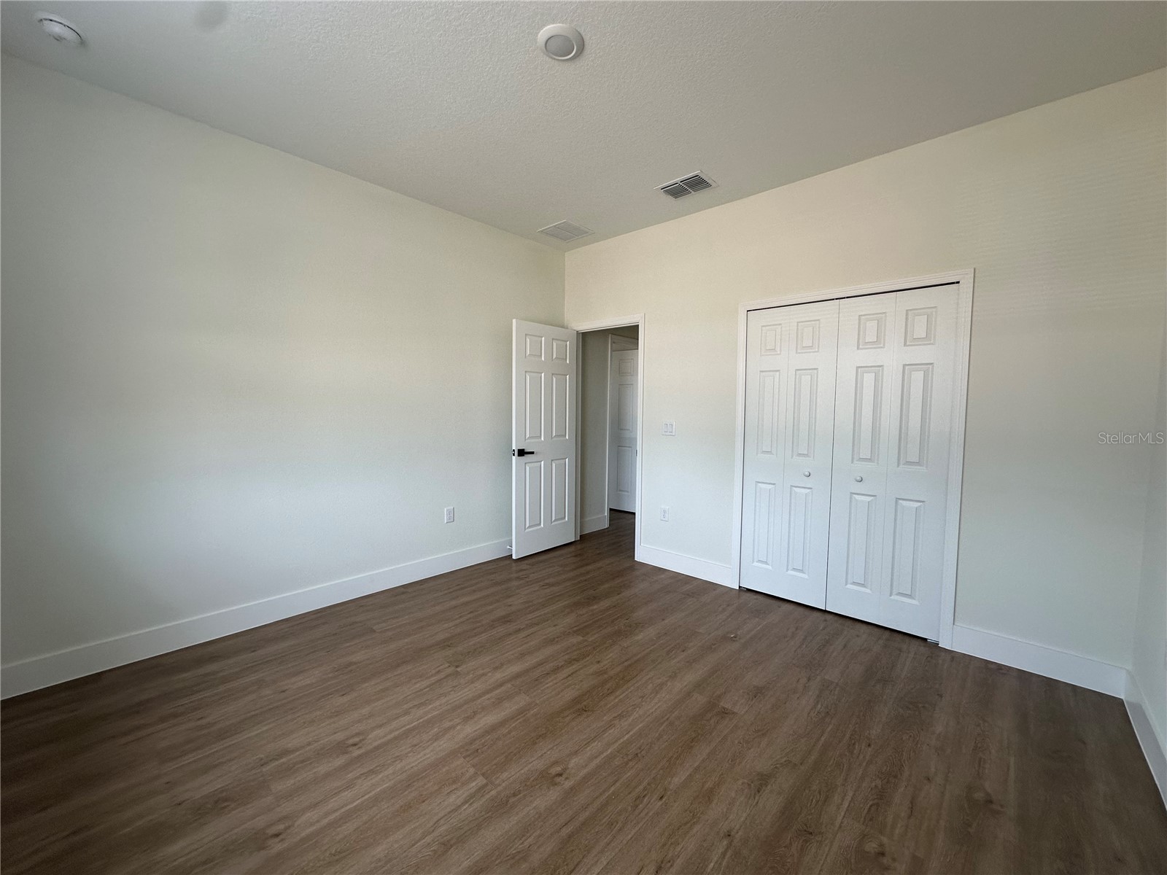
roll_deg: +0.4
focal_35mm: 14
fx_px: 472
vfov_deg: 85.7
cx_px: 584
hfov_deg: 102.1
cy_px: 438
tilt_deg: -3.1
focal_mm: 2.22
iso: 80
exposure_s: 1/99
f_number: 2.2
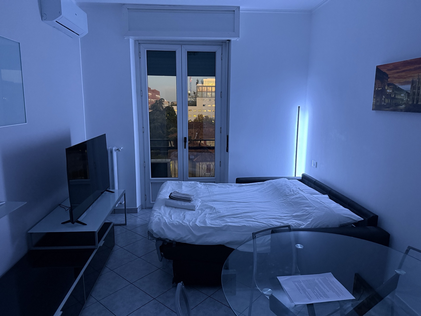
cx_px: 210
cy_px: 158
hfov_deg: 71.6
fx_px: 292
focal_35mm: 24
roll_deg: -0.2
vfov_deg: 56.8
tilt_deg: -10.7
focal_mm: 6.76
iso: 1000
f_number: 1.78
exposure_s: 1/40
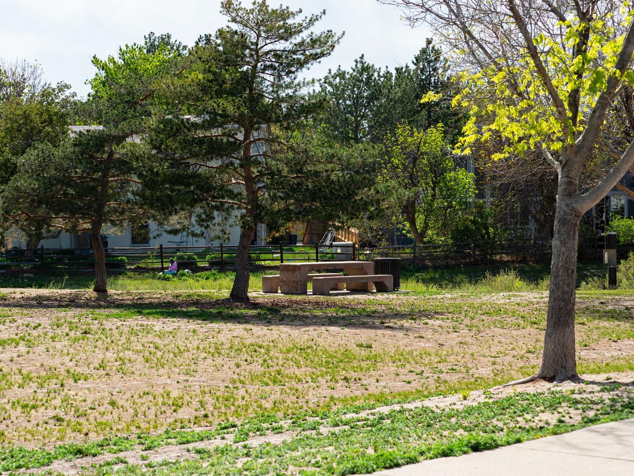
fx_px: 1575
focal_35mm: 86
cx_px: 296
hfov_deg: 22.8
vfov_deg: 17.2
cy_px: 235
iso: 200
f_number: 4
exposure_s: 1/640
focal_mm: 40
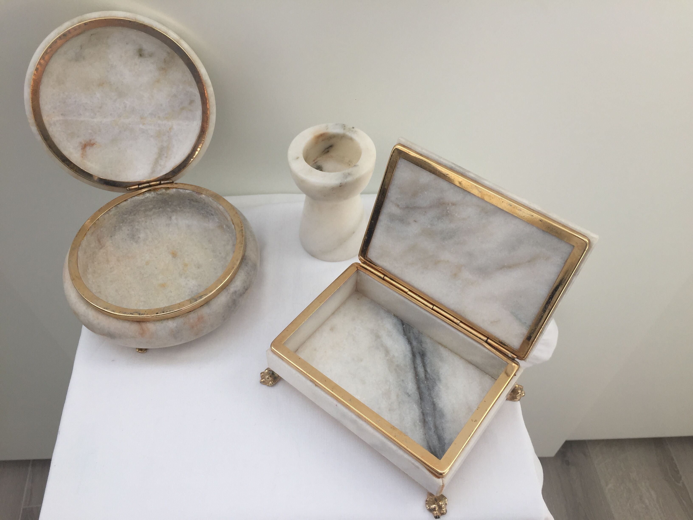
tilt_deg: -53.4
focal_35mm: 29
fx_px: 581
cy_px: 260
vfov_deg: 48.2
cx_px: 346
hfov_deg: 61.7
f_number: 2.2
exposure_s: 1/494
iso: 32
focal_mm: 4.15
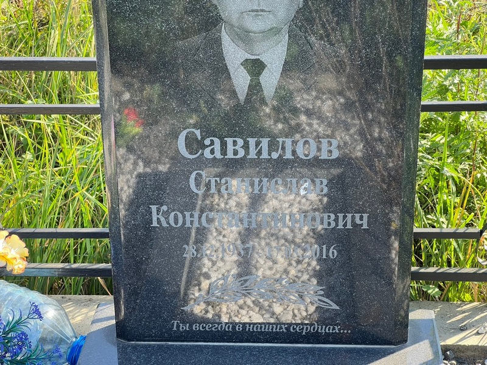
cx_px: 244
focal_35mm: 77
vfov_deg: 19.1
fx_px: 1083
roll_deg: +1.4
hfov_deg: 25.3
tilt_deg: -25.9
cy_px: 182
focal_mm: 9
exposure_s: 1/99
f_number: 2.8
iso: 40
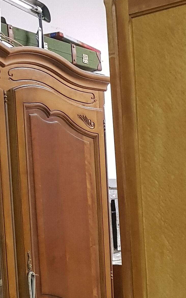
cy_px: 313
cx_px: 360
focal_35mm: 95
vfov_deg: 21.0
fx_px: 771
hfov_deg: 12.3
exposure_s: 1/25
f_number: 1.7
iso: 250
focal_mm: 4.3
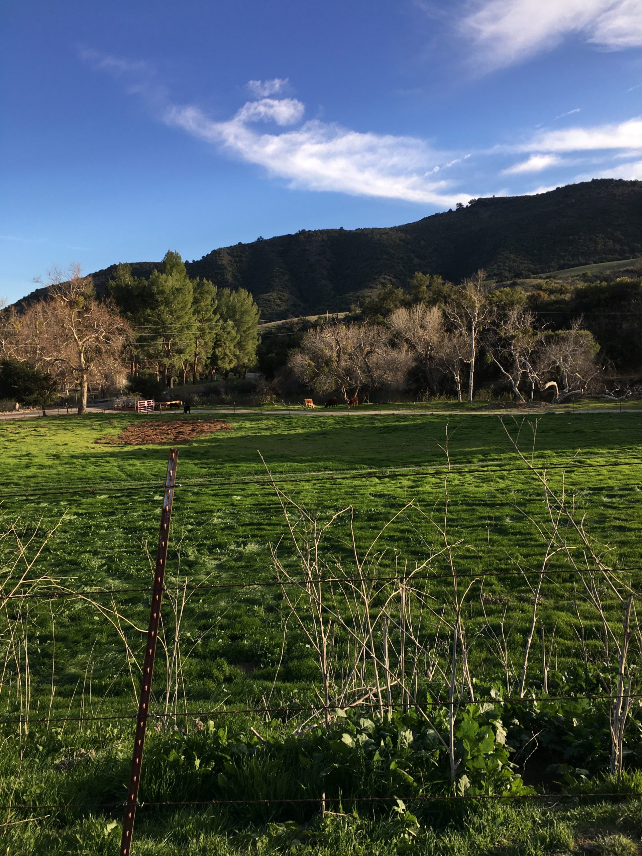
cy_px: 428
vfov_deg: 61.7
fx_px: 717
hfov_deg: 48.2
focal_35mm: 29
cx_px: 321
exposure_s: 1/490
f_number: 2.2
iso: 25
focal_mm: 4.15
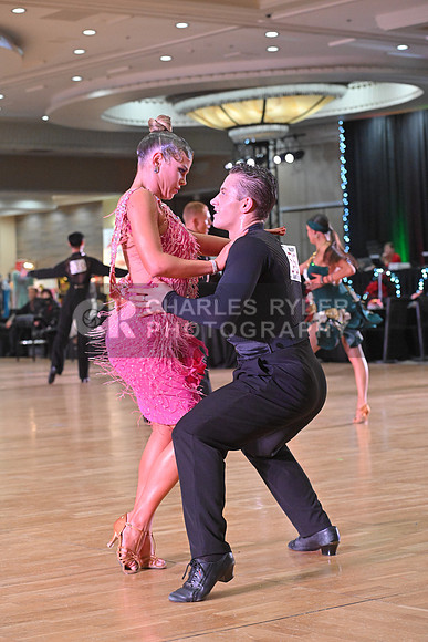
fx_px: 1533
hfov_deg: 15.9
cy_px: 321
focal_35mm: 86
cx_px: 214
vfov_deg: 23.6
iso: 5000
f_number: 5.6
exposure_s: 1/400
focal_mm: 86
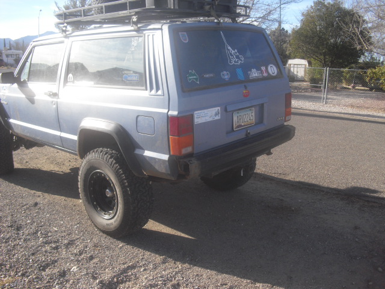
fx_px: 400
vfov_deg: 39.7
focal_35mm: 36
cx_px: 192
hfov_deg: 51.4
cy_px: 144
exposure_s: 1/100
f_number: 7.8
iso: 100
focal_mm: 6.3
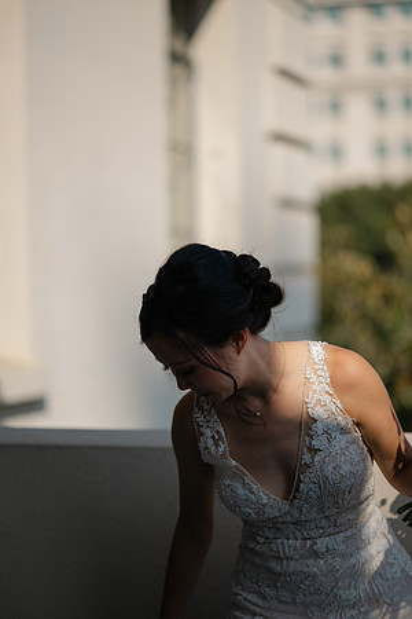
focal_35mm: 85
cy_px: 310
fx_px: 1459
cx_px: 206
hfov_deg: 16.1
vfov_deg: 23.9
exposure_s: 1/26000
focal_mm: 85
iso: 100
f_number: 1.8
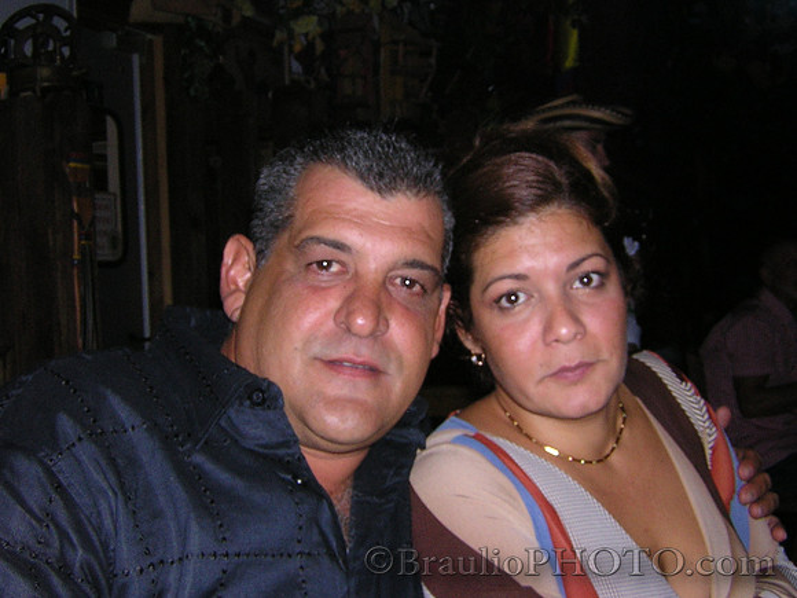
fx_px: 1082
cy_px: 299
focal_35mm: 47
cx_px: 398
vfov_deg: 30.9
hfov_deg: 40.4
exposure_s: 1/60.1
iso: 254
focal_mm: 6.1
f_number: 5.8
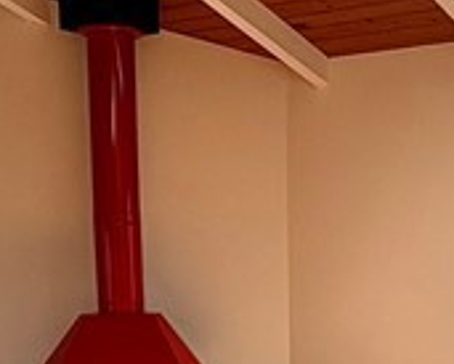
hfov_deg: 23.1
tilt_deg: -12.7
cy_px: 507
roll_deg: +0.3
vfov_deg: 17.3
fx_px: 1102
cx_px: 327
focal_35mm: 82
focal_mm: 2.22
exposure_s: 1/135
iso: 64
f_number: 2.2
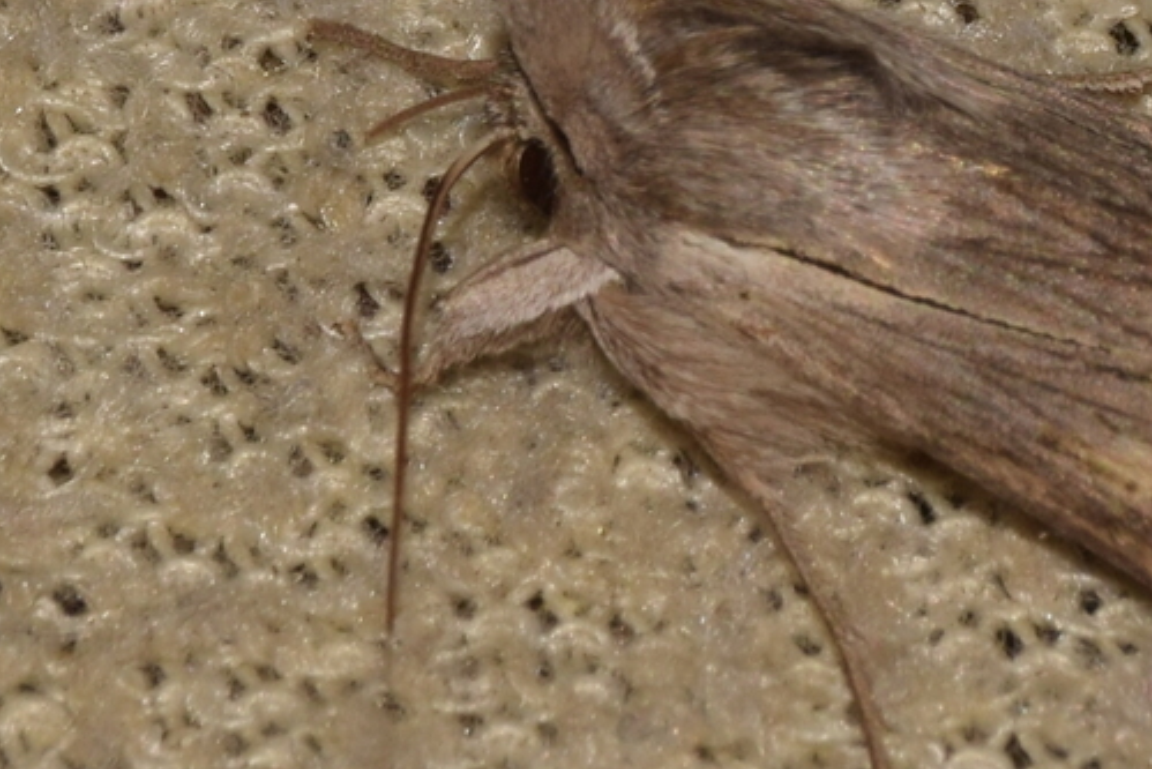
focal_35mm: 404
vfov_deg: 3.4
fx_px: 12931
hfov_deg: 5.1
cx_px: 1080
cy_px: 259
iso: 100
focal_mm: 140
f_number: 16
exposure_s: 1/200
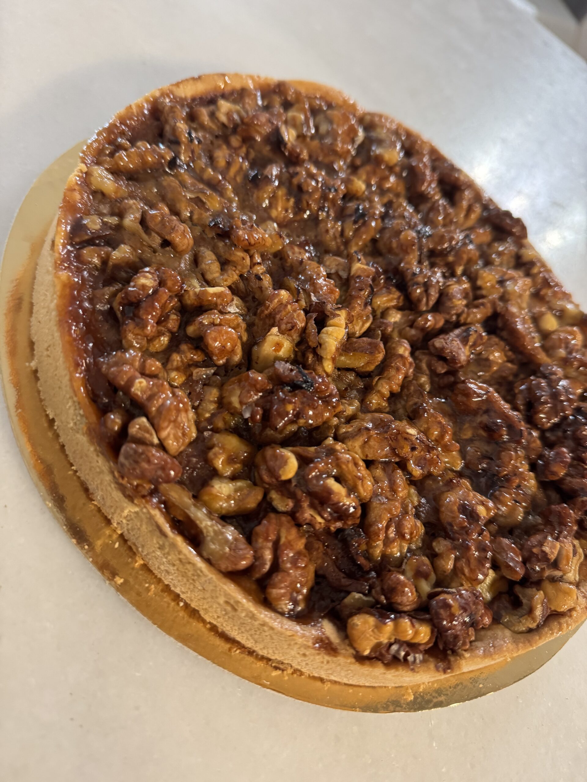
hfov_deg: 56.8
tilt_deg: -50.9
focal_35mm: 24
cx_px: 294
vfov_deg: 71.6
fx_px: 543
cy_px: 391
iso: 400
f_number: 1.78
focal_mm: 6.76
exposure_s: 1/50
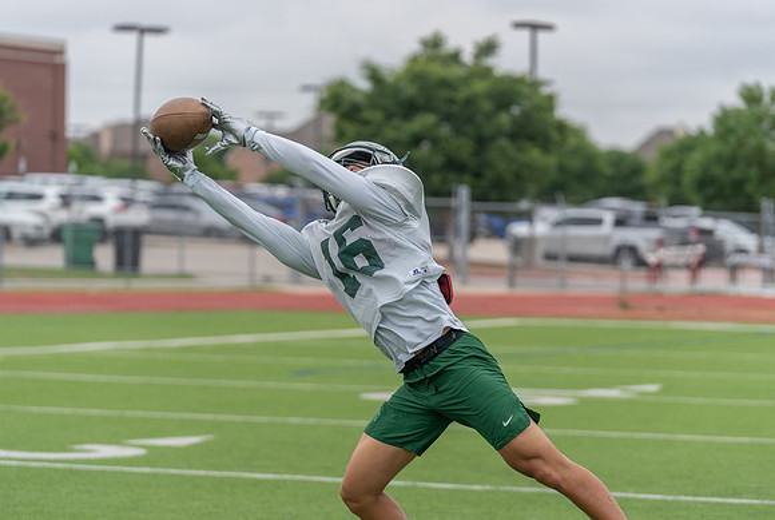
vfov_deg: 9.5
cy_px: 274
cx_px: 410
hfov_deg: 14.2
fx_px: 3119
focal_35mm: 145
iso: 200
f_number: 3.5
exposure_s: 1/1250
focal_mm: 130
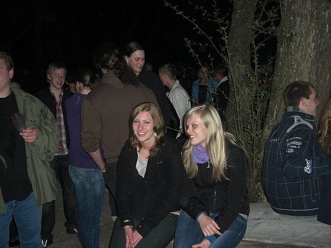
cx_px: 166
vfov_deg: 37.7
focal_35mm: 38
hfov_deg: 49.0
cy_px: 124
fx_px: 363
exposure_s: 1/60
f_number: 2.8
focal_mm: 7.9
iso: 200
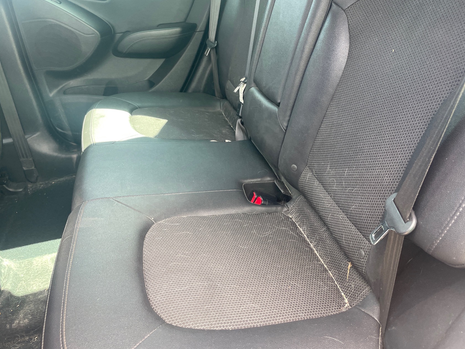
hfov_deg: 63.4
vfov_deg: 49.7
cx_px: 250
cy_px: 167
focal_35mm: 28
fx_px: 376
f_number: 1.6
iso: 125
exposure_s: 1/121
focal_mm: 4.2
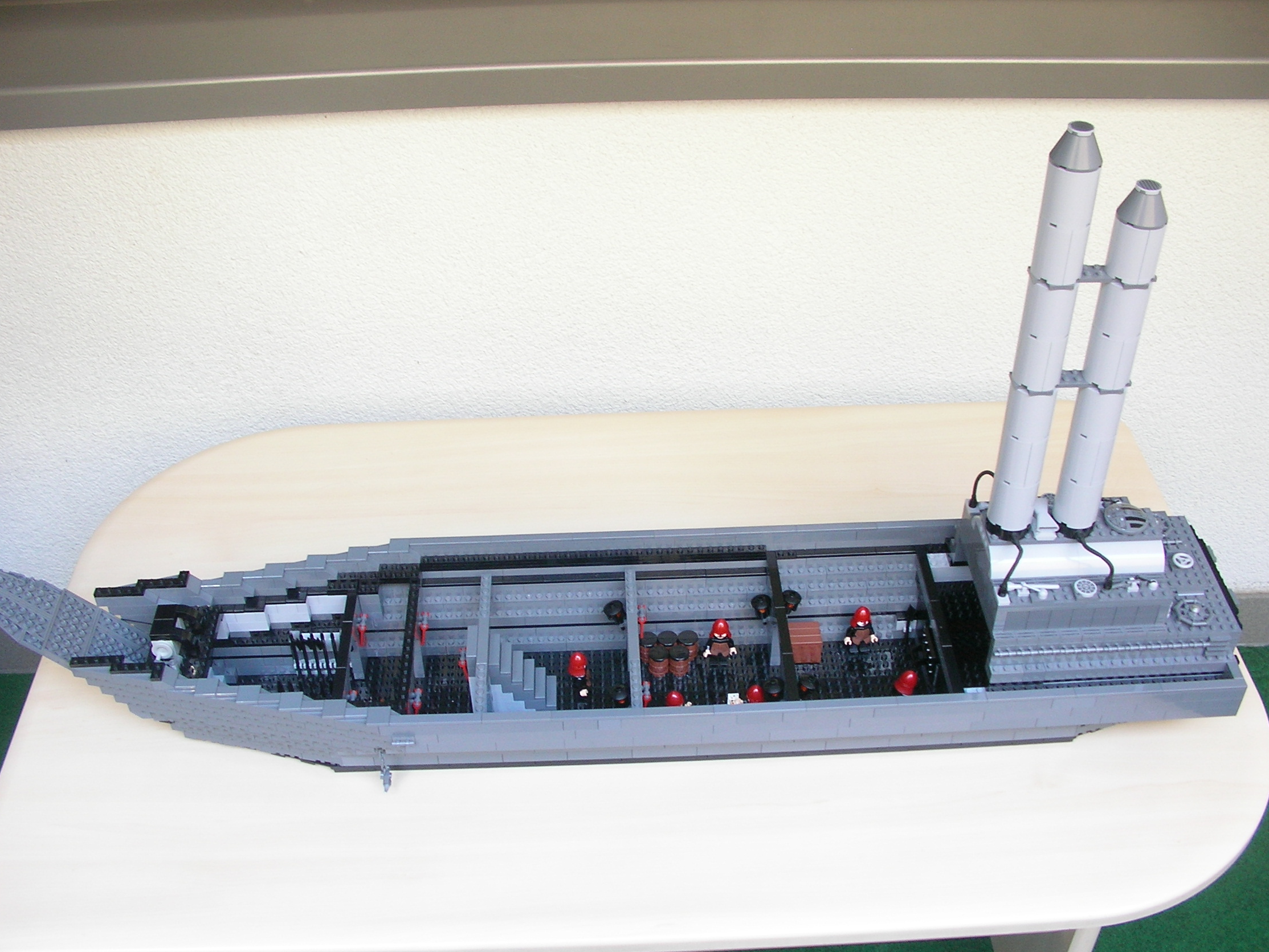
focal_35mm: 39
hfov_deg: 47.9
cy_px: 480
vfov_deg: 36.8
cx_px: 626
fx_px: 1430
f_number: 3.5
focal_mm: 5.8
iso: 87
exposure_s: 1/30.1
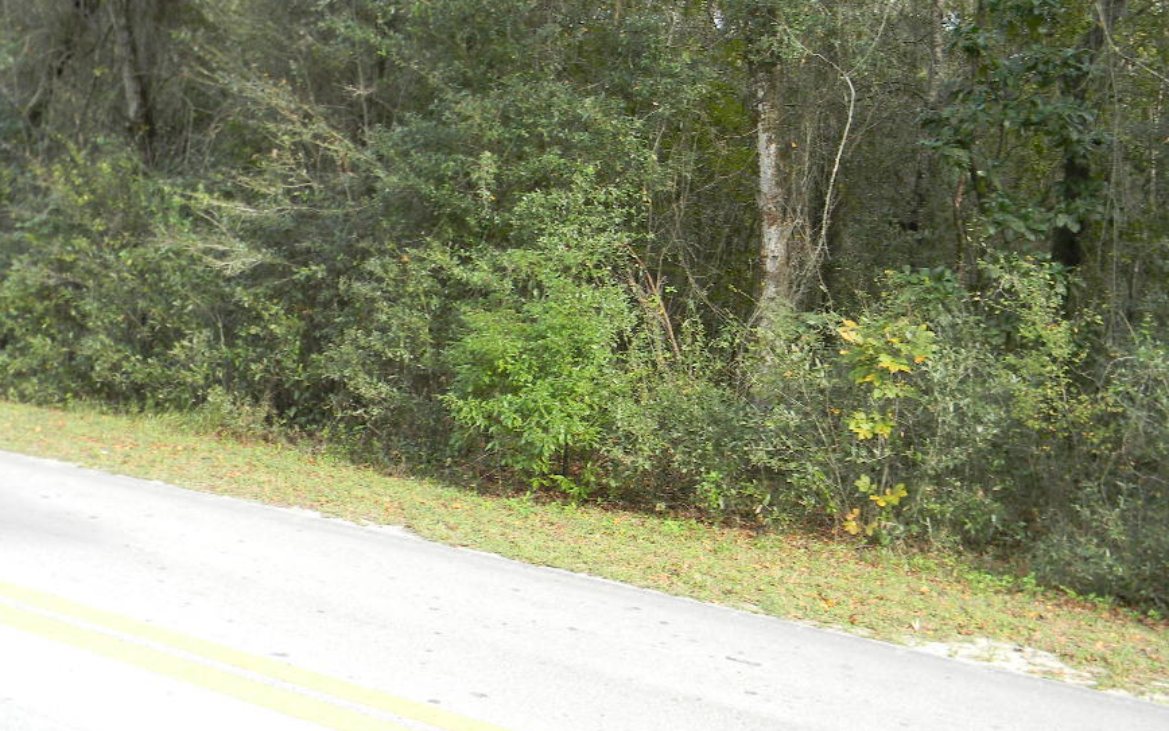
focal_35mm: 45
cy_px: 381
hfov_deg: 44.4
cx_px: 587
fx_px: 1434
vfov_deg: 28.6
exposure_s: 1/80.4
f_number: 3.7
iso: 80
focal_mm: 6.4
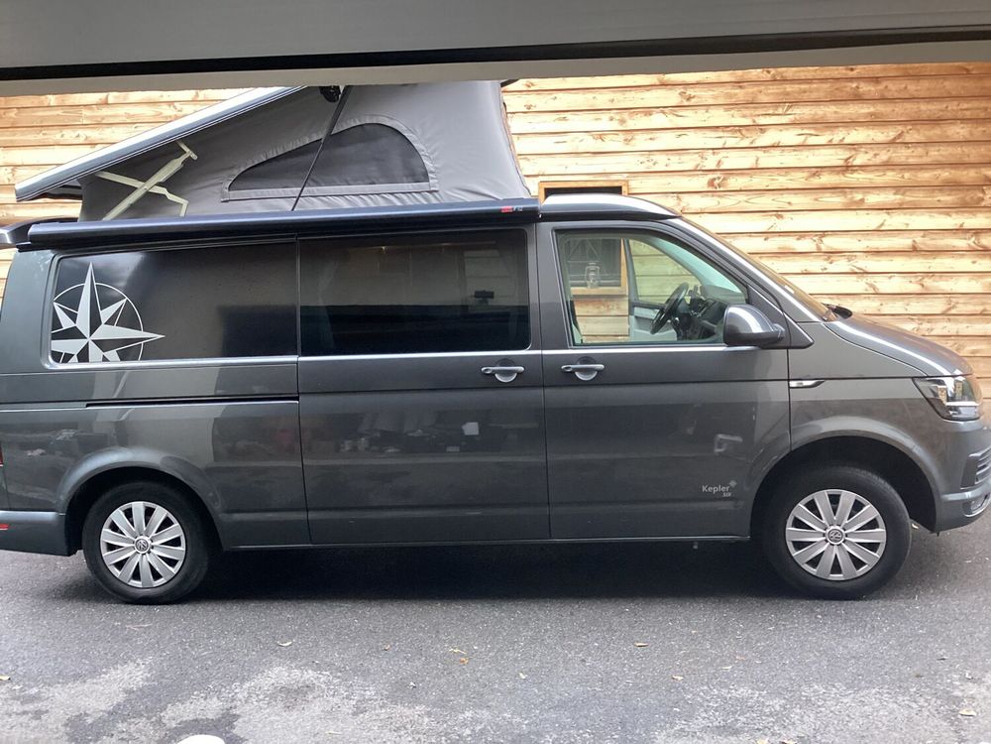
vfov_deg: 45.4
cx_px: 496
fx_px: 887
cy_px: 372
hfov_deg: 58.4
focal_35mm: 31
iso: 250
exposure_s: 1/60
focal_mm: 3.3
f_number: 2.4
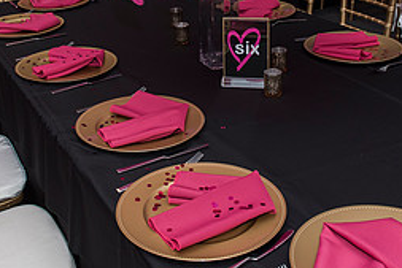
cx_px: 186
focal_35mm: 55
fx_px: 614
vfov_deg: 23.5
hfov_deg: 36.2
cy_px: -9
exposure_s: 1/125
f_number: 4
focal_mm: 24
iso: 800
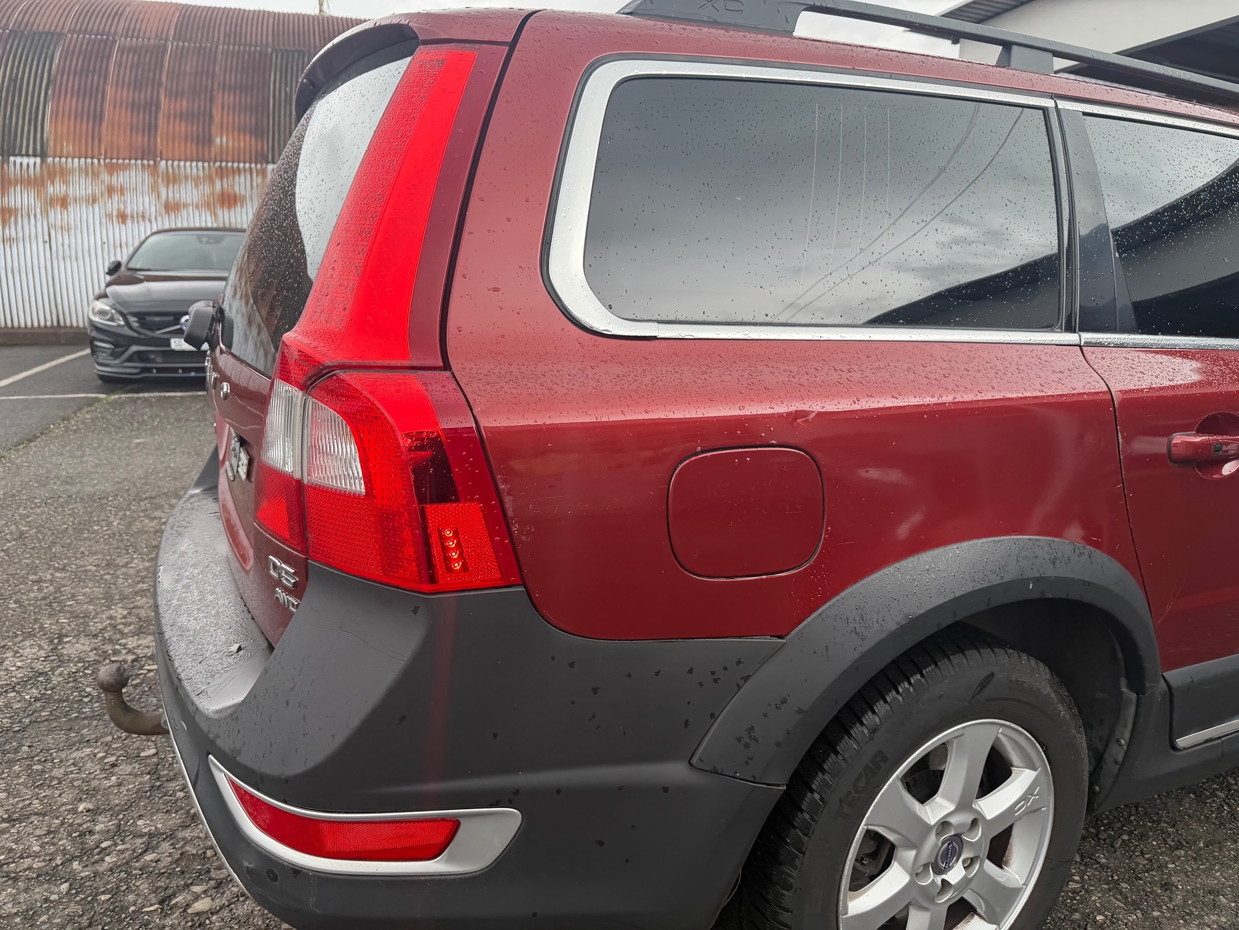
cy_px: 465
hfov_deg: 71.6
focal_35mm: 24
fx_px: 859
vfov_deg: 56.8
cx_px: 620
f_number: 1.78
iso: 80
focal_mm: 6.76
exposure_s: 1/559
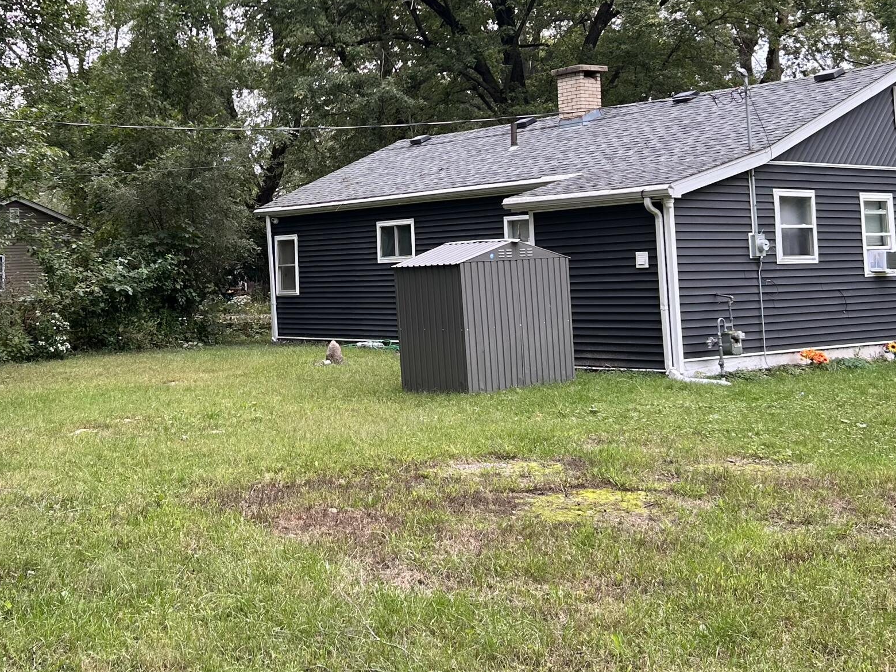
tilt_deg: +3.9
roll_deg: +2.0
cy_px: 202
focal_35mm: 50
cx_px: 256
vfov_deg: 28.8
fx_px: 1294
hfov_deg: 37.5
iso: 50
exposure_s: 1/327
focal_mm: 5.7
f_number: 1.5
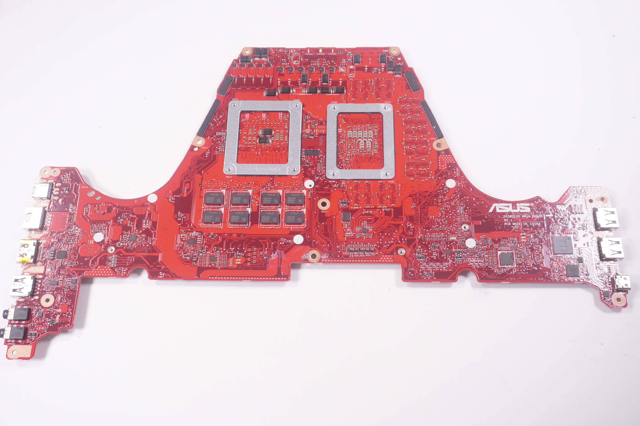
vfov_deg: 36.8
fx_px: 639
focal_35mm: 36
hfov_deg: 53.2
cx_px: 320
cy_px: 213
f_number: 5
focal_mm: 24
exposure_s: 1/500
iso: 640
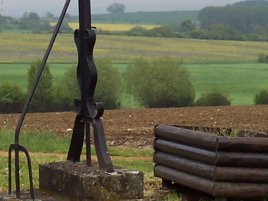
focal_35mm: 184
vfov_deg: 8.0
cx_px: 128
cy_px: 16
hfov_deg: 10.7
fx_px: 1425
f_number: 6.7
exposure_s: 1/180
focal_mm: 8.6
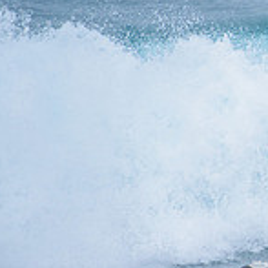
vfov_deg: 1.0
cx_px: 509
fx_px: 14663
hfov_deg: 1.0
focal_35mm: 1674
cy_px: 118
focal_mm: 500
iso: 720
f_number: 5.6
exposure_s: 1/2000
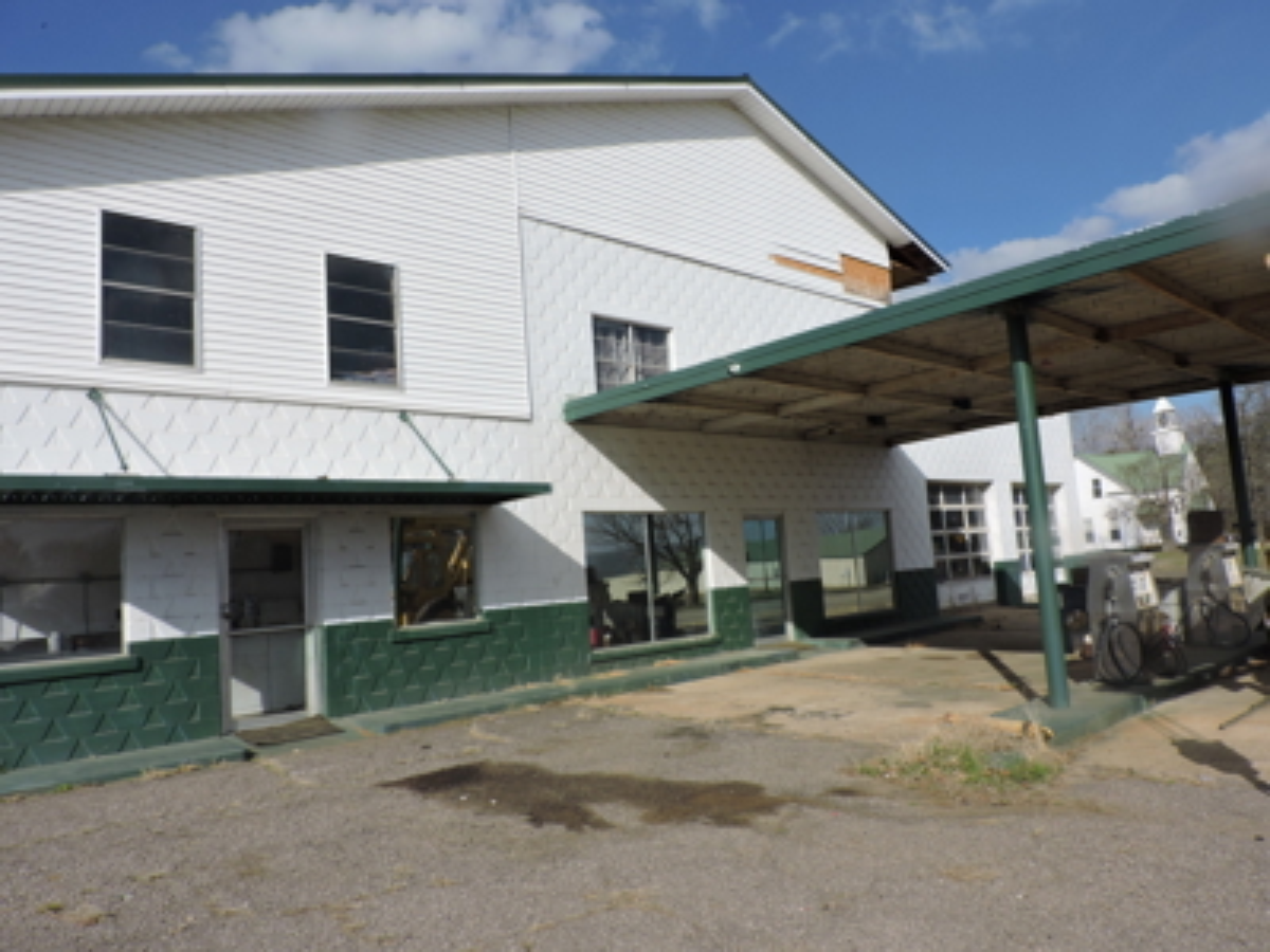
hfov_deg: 71.6
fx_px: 881
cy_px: 476
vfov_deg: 56.8
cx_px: 635
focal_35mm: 24
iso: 100
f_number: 3.7
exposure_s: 1/1600
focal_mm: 4.3
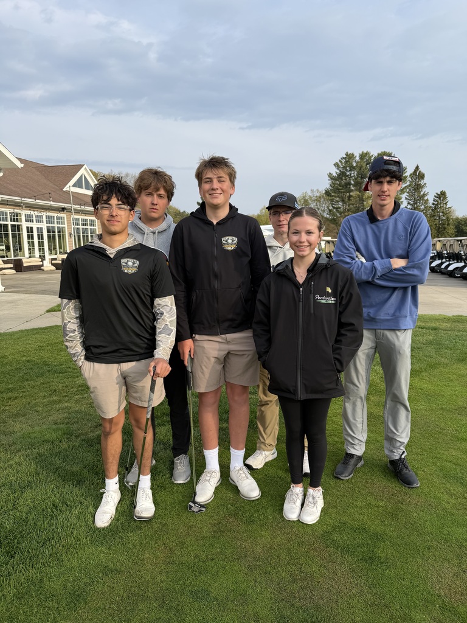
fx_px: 432
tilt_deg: -9.7
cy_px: 312
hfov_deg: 56.8
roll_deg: +0.3
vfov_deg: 71.6
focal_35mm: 24
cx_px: 234
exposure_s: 1/1727
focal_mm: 6.76
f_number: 1.78
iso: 80
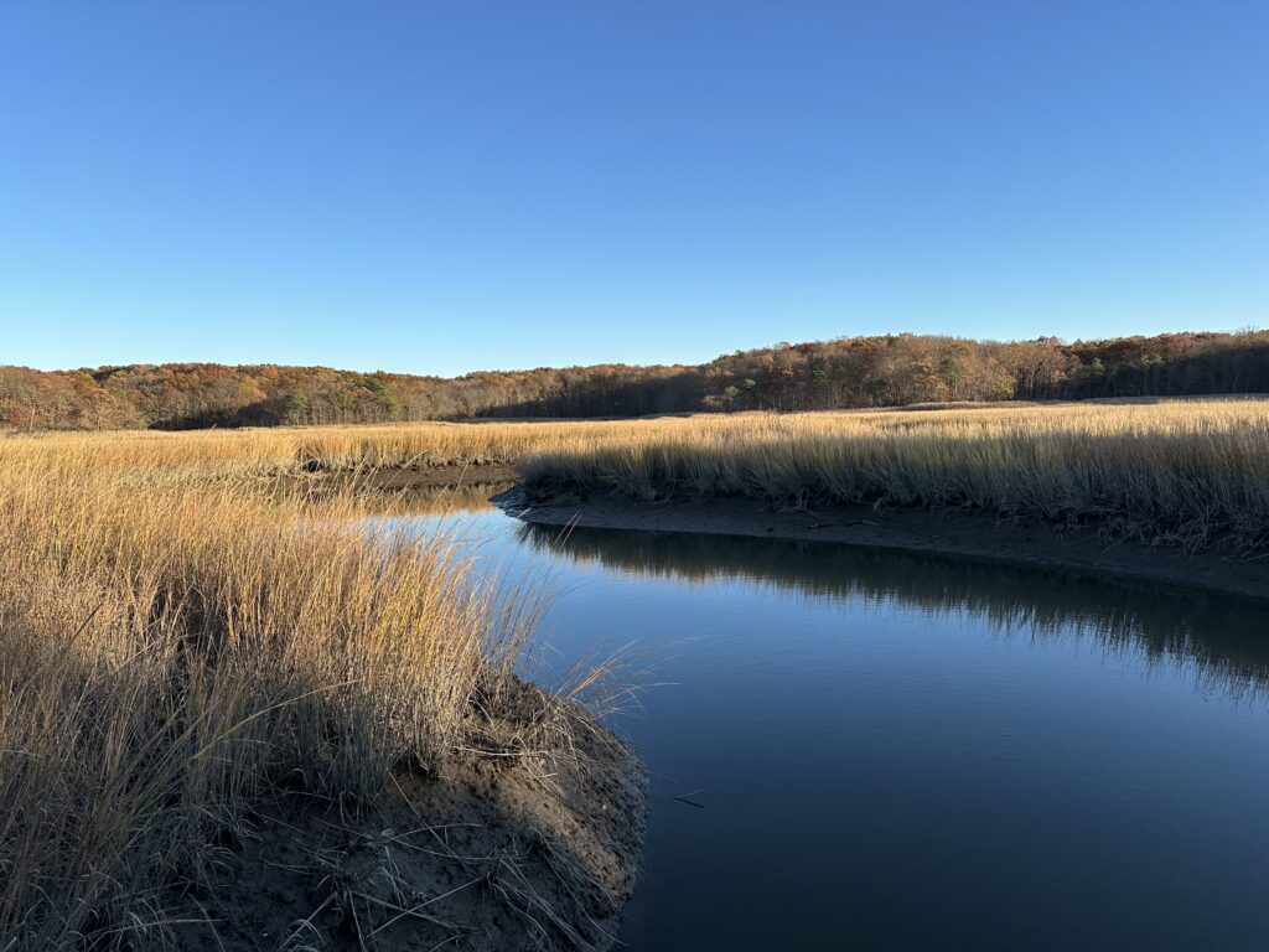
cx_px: 634
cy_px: 476
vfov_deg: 56.8
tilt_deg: -3.6
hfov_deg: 71.6
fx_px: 880
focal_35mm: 24
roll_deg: +1.4
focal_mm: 6.86
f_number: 1.78
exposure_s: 1/2155
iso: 80
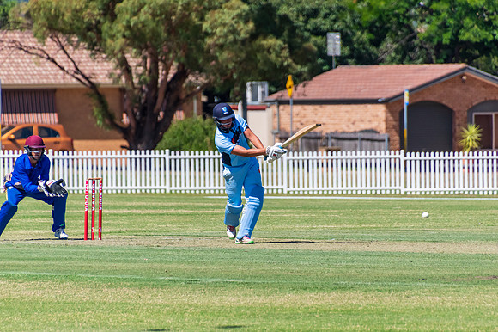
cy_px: 166
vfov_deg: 2.3
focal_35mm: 600
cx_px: 249
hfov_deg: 3.4
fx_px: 8295
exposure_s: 1/2500
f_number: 6.3
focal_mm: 400
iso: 400
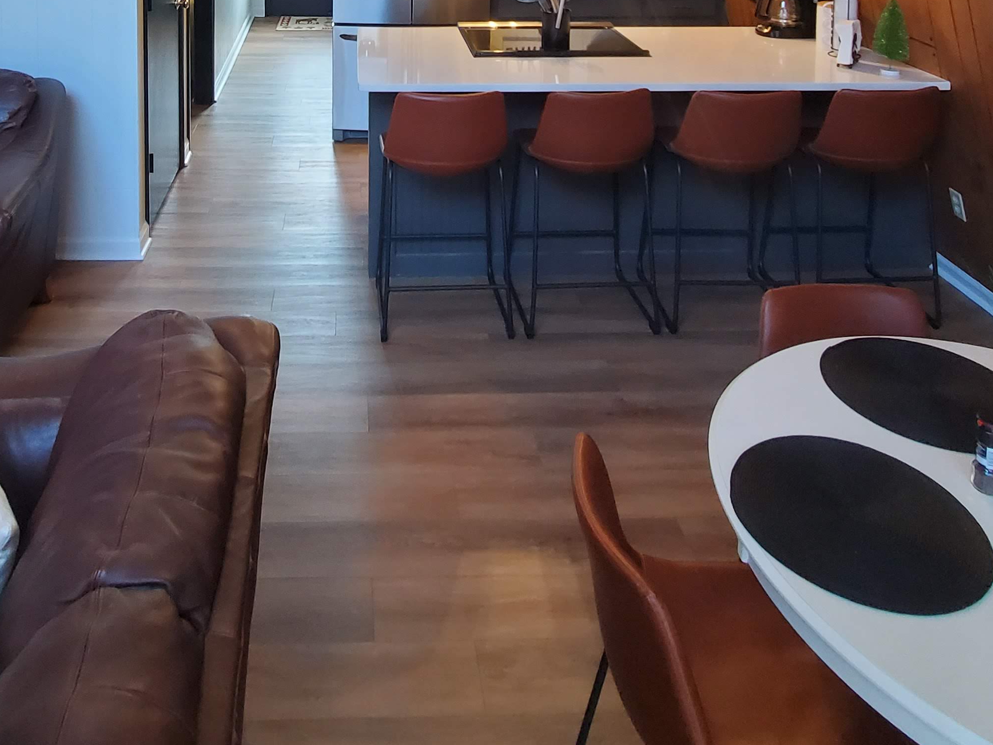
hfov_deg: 59.0
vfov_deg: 38.3
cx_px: 361
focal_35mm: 30
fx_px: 861
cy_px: -87
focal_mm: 1.8
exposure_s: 1/39
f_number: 2.2
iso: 500
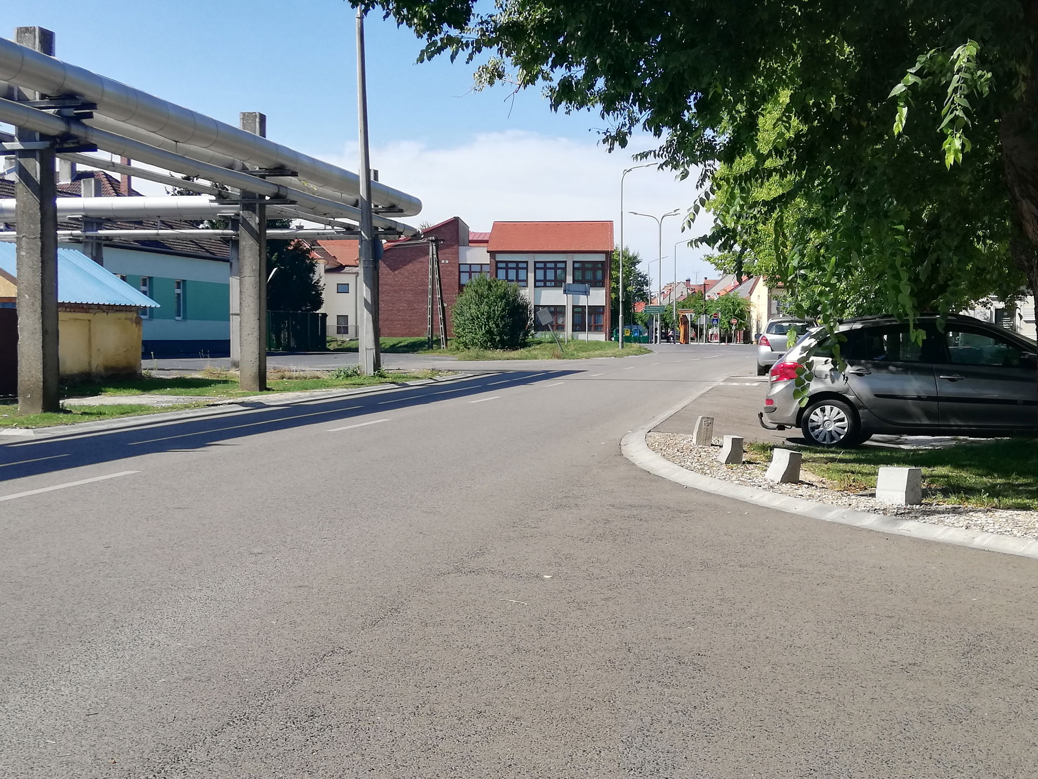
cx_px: 519
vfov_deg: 33.6
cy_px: 390
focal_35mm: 43
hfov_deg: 43.9
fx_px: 1289
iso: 50
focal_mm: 3.81
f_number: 2.2
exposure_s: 1/855
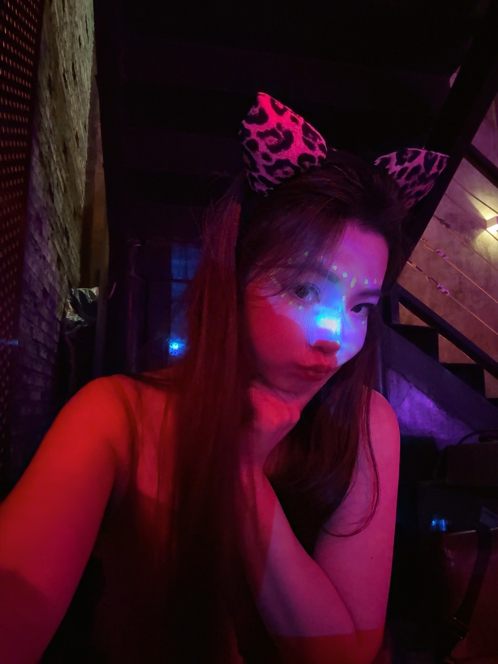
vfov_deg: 73.9
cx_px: 249
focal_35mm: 23
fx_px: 441
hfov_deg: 58.9
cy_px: 332
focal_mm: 2.69
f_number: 1.9
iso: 2000
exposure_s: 1/16
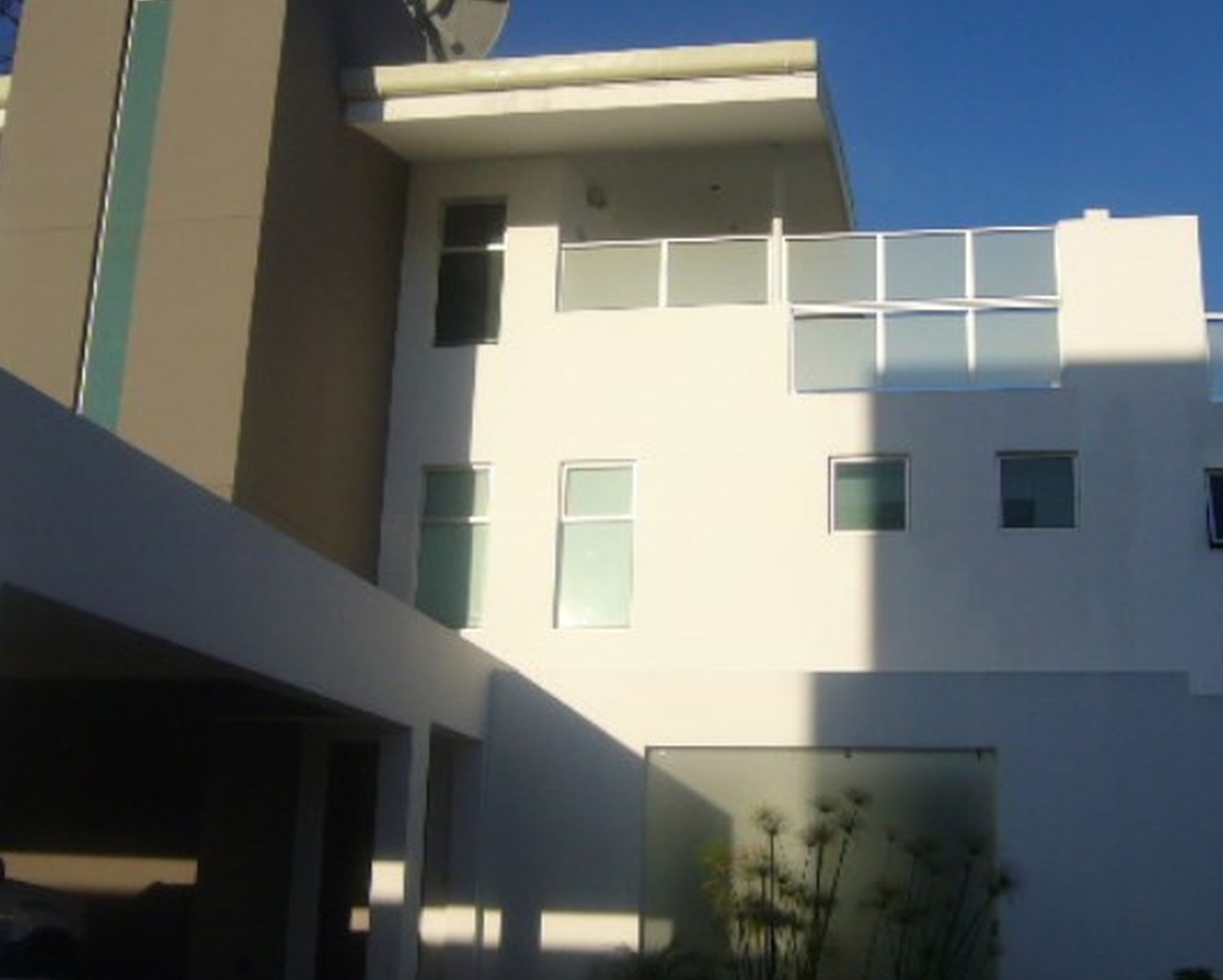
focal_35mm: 41
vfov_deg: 36.4
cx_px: 656
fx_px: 1485
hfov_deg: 44.7
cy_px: 560
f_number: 5.6
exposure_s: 1/640
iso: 80
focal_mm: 4.6
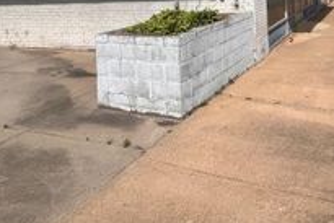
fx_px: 306
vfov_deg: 34.1
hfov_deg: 54.8
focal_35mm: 33
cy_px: -28
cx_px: 246
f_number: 1.8
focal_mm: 1.57
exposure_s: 1/2801
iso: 32
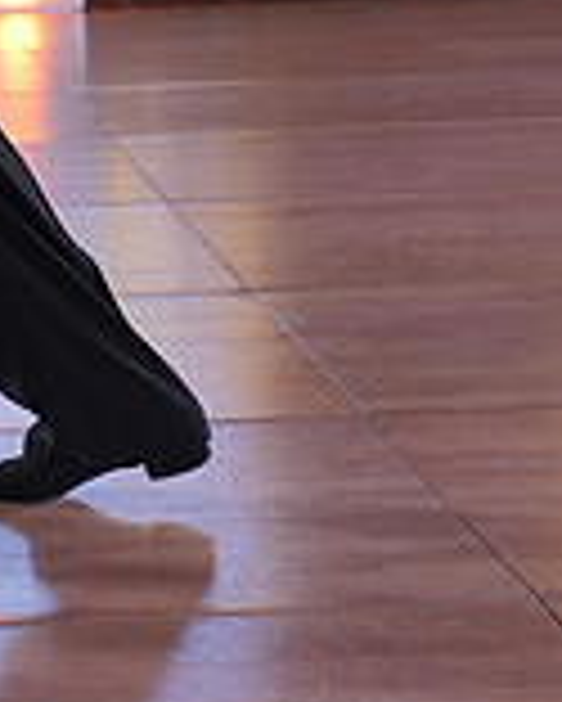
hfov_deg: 8.7
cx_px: -294
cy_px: -230
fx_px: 3614
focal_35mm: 174
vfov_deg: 10.8
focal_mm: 50
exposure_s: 1/400
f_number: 4
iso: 1250
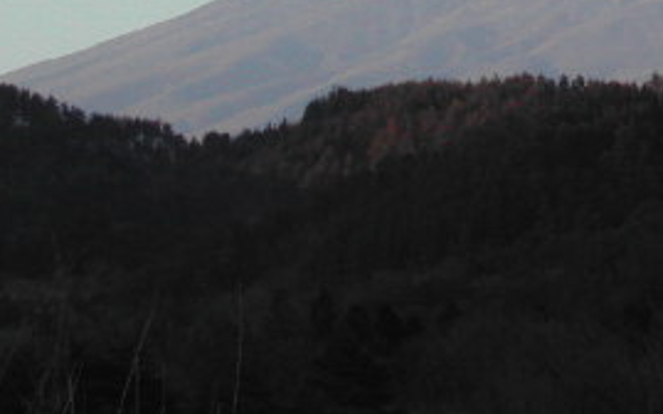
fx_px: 1734
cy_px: -150
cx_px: 742
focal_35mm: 96
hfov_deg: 20.6
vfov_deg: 13.1
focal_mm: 24
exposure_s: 1/295
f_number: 4.9
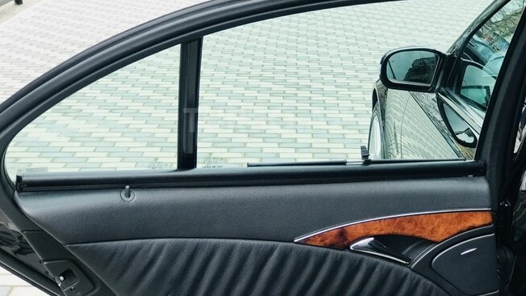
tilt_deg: -15.3
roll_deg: -0.5
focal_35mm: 63
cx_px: 266
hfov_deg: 33.3
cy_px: 120
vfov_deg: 19.1
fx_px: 879
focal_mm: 6.6
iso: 80
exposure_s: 1/94
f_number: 2.8
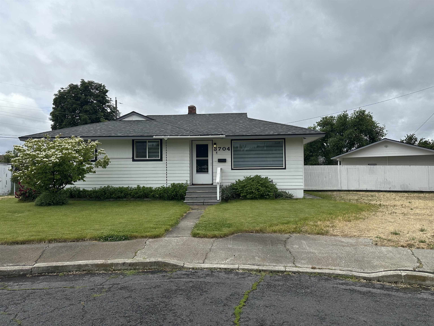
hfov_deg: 71.6
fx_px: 301
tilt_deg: +1.3
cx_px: 217
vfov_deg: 56.8
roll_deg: +0.6
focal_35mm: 24
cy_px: 163
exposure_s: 1/5848
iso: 80
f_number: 1.78
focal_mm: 6.86
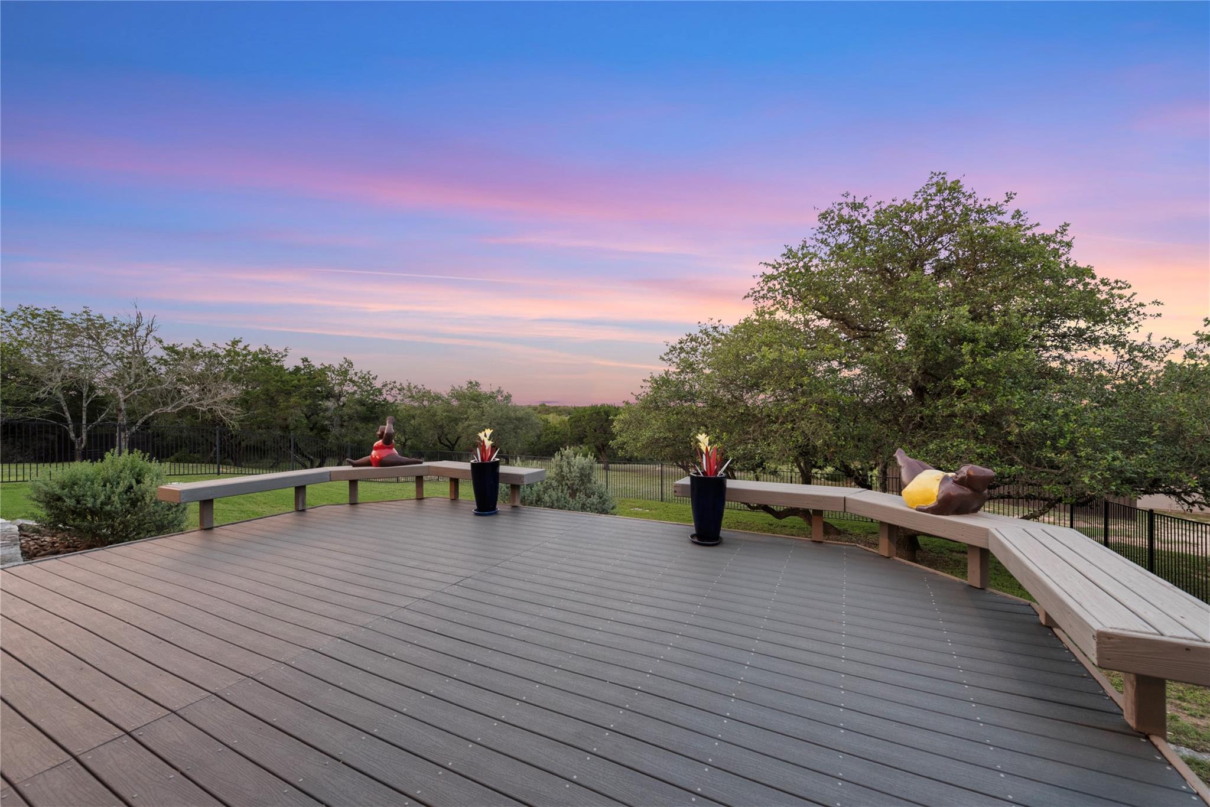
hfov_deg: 104.2
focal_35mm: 14
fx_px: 471
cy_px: 404
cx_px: 605
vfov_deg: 81.2
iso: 800
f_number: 7.1
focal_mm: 14
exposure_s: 1/13
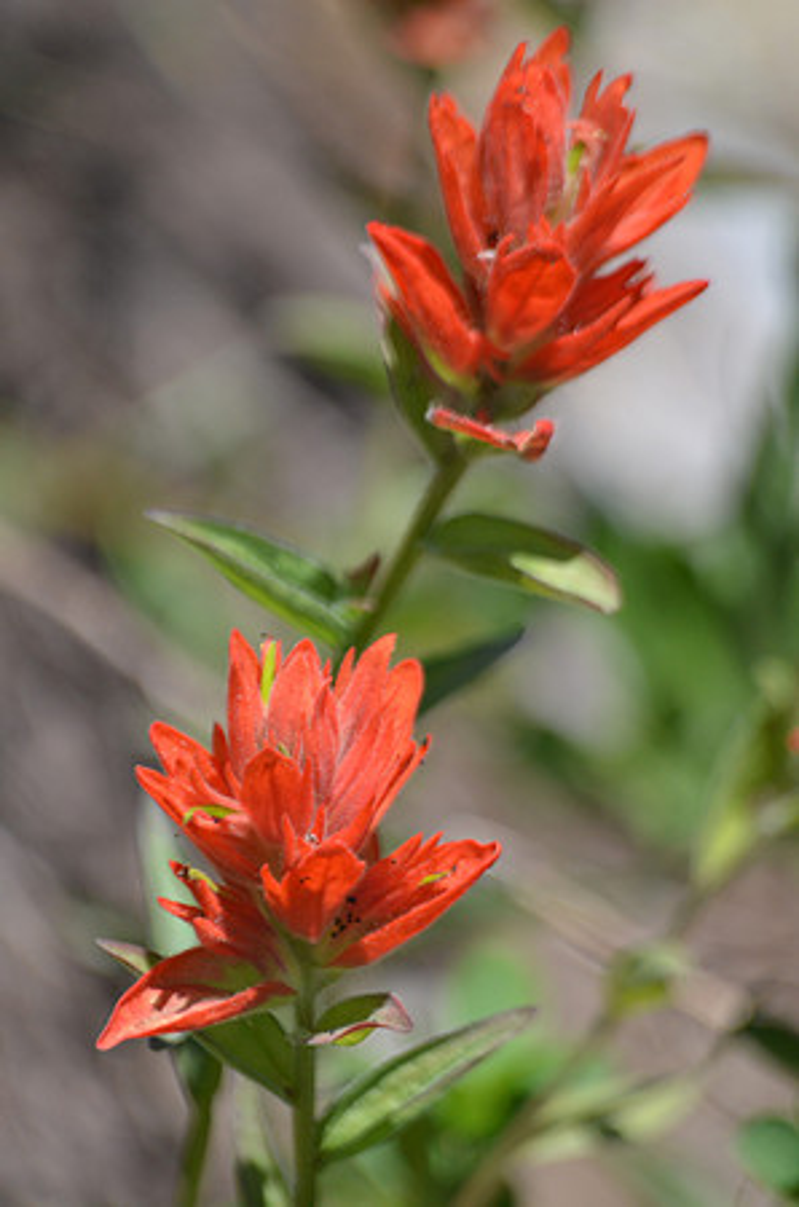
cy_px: 604
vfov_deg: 4.6
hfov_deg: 3.0
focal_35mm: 450
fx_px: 15050
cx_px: 400
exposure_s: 1/1000
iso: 800
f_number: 5.6
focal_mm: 300
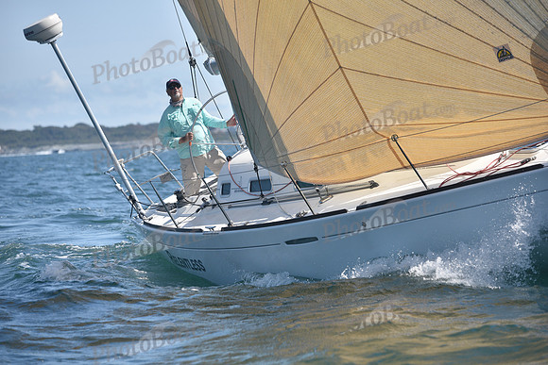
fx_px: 2436
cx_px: 274
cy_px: 182
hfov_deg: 12.8
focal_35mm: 160
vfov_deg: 8.6
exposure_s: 1/1000
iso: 250
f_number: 5
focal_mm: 160
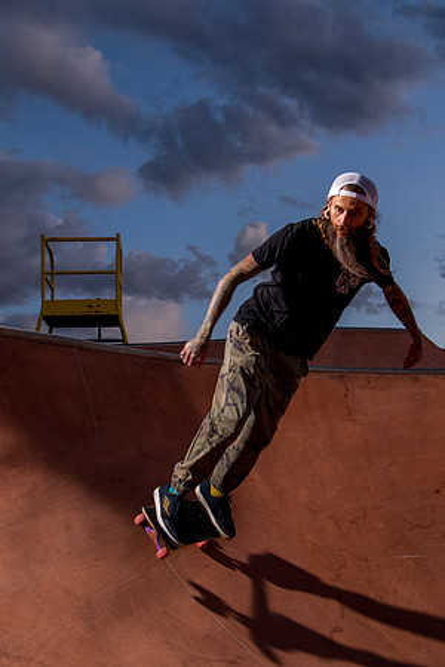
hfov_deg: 27.1
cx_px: 237
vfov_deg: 39.8
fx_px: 922
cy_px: 317
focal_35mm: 50
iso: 5000
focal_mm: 31
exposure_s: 1/250
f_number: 4
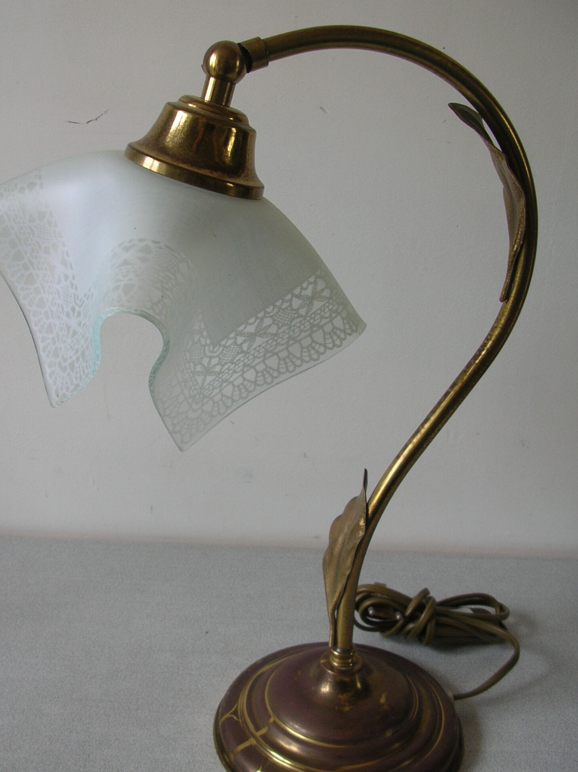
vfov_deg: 45.8
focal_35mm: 41
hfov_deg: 35.1
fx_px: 914
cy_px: 419
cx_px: 260
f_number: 2.8
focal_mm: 5.8
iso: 50
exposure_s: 1/34.7
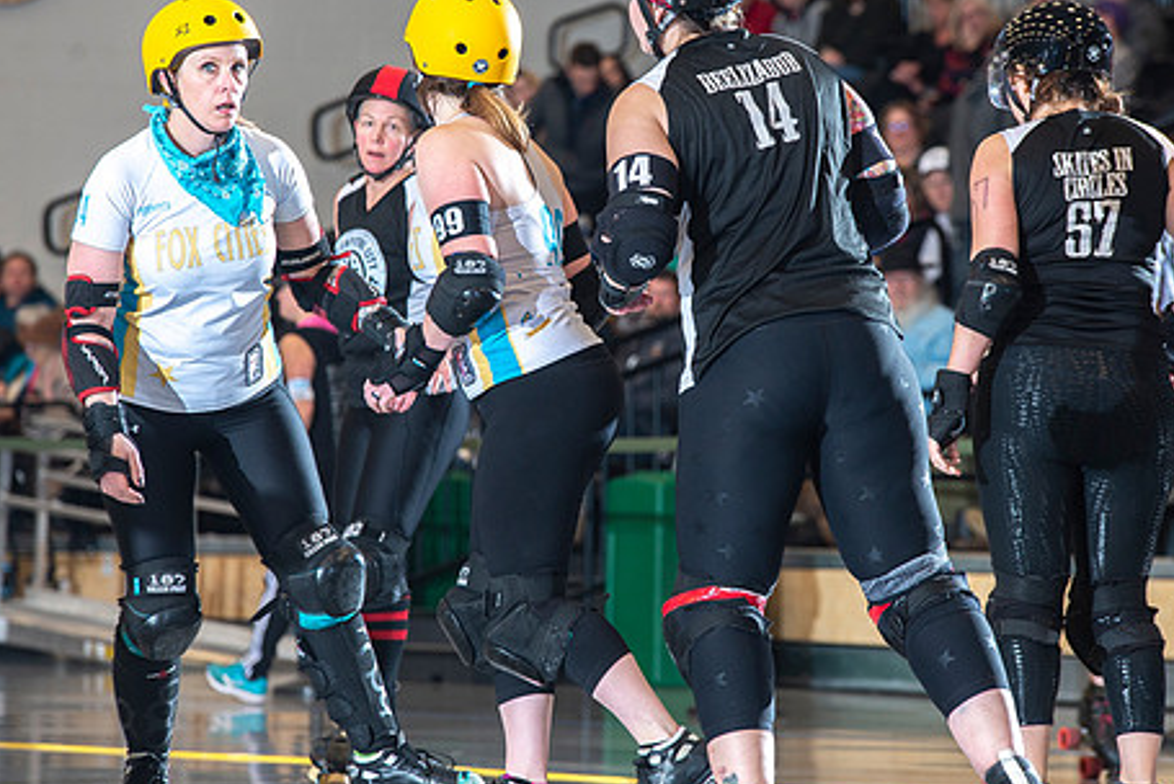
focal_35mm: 255
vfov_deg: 5.4
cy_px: 329
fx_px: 8321
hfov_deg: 8.1
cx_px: 624
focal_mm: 200
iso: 500
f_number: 5.6
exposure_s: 1/160
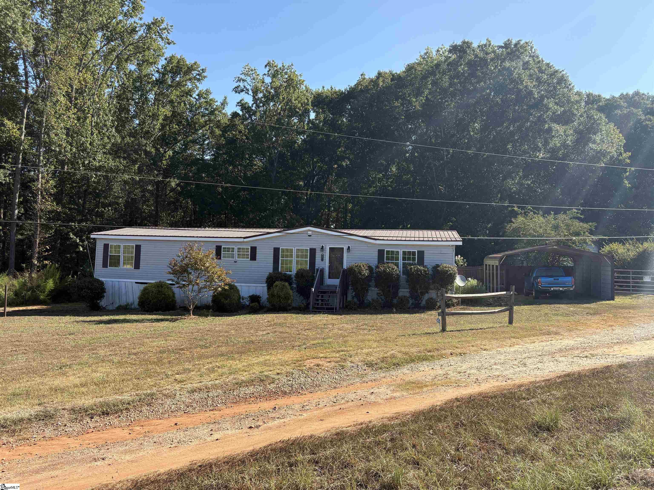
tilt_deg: +2.7
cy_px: 245
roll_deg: -1.0
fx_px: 491
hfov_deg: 67.3
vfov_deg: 53.1
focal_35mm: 26
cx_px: 327
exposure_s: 1/2208
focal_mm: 5.96
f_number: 1.6
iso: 64
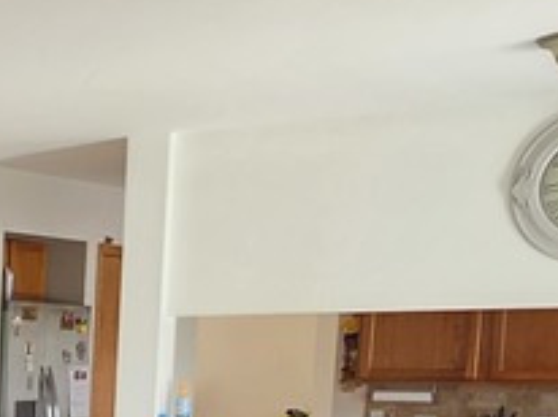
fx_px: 1465
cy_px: 598
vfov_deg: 15.2
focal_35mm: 91
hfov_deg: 16.9
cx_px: -507
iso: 125
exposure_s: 1/120
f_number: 1.9
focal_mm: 2.2
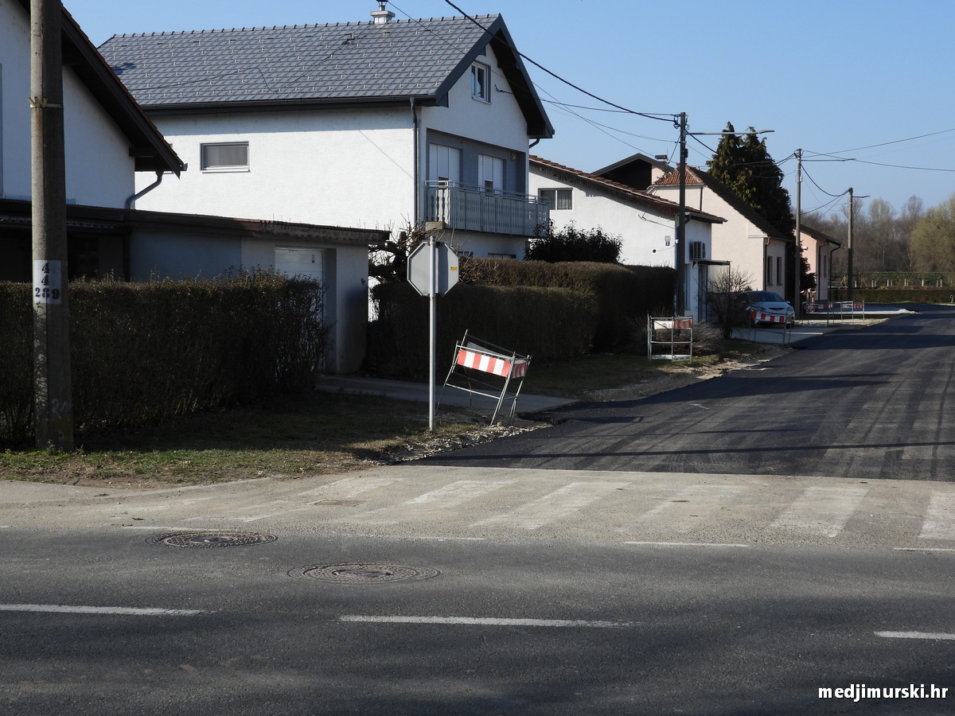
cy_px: 358
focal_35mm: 55
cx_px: 478
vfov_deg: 26.6
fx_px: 1517
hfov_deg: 34.9
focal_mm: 9.8
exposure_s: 1/1250
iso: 100
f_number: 3.5
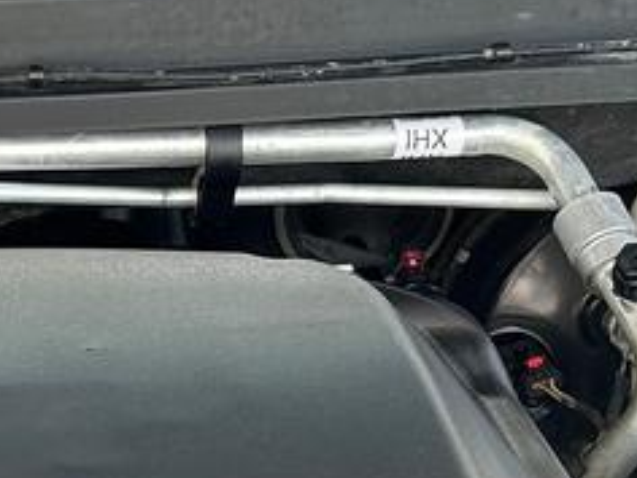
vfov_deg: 10.4
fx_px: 2595
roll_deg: +1.3
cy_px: 475
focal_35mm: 141
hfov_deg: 13.4
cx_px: -216
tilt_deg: -26.6
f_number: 1.5
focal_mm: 5.7
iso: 40
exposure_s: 1/198
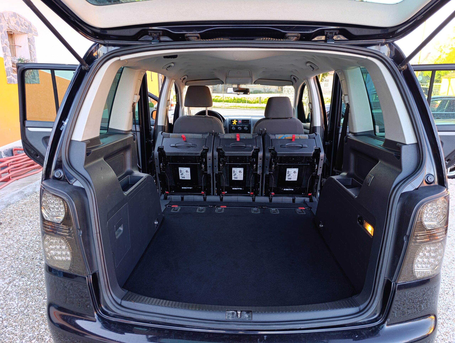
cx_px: 228
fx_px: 303
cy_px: 172
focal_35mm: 23
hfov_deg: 73.8
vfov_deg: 59.0
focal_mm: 6.14
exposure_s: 1/100
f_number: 1.6
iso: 320
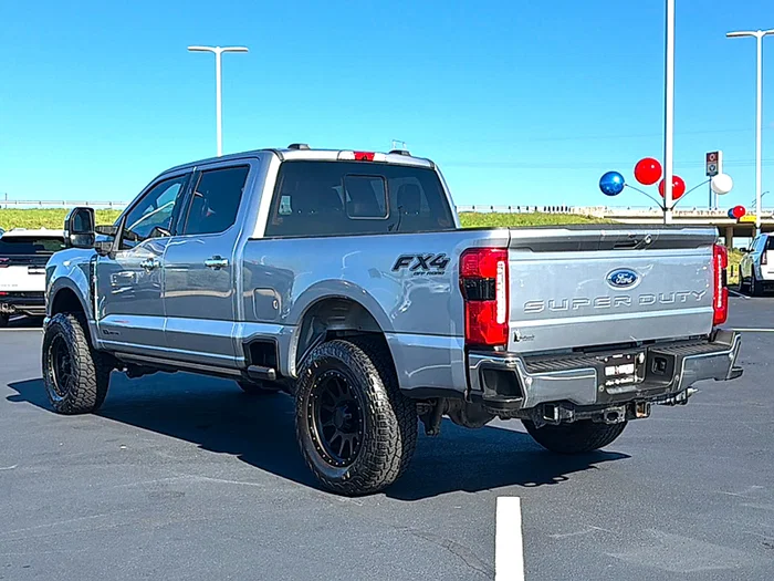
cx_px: 387
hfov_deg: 49.0
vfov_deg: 37.7
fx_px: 850
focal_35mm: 38
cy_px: 290
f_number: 1.78
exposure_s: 1/3279
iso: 80
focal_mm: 6.76
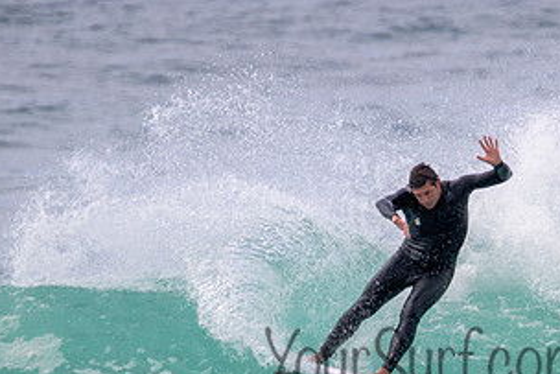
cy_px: 340
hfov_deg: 1.4
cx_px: 455
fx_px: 23717
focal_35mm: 1524
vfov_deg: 0.9
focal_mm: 800
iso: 1100
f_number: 11
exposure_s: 1/2000
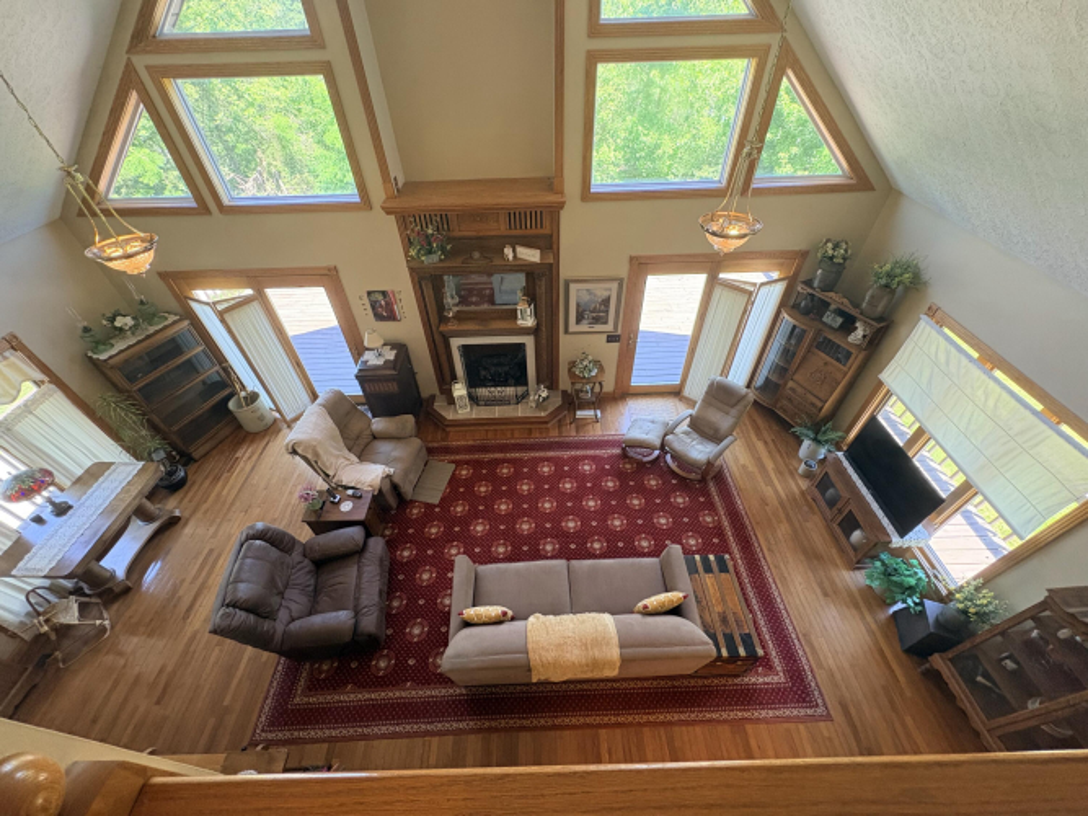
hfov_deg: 102.1
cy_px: 408
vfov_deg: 85.7
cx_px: 544
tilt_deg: -43.3
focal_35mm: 14
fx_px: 440
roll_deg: +2.7
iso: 400
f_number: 2.2
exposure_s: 1/120
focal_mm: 2.22
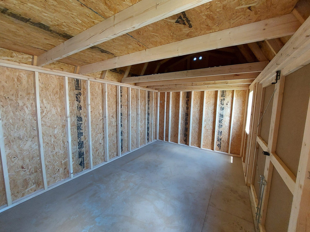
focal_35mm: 13
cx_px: 155
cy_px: 116
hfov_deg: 106.2
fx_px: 116
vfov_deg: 89.9
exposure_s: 1/60
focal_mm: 1.74
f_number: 2.2
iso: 250
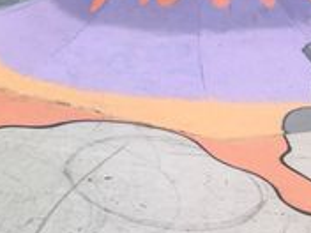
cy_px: 53
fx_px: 710
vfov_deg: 18.5
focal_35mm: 79
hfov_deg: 22.7
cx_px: -65
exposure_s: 1/646
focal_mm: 4.15
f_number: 2.2
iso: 25
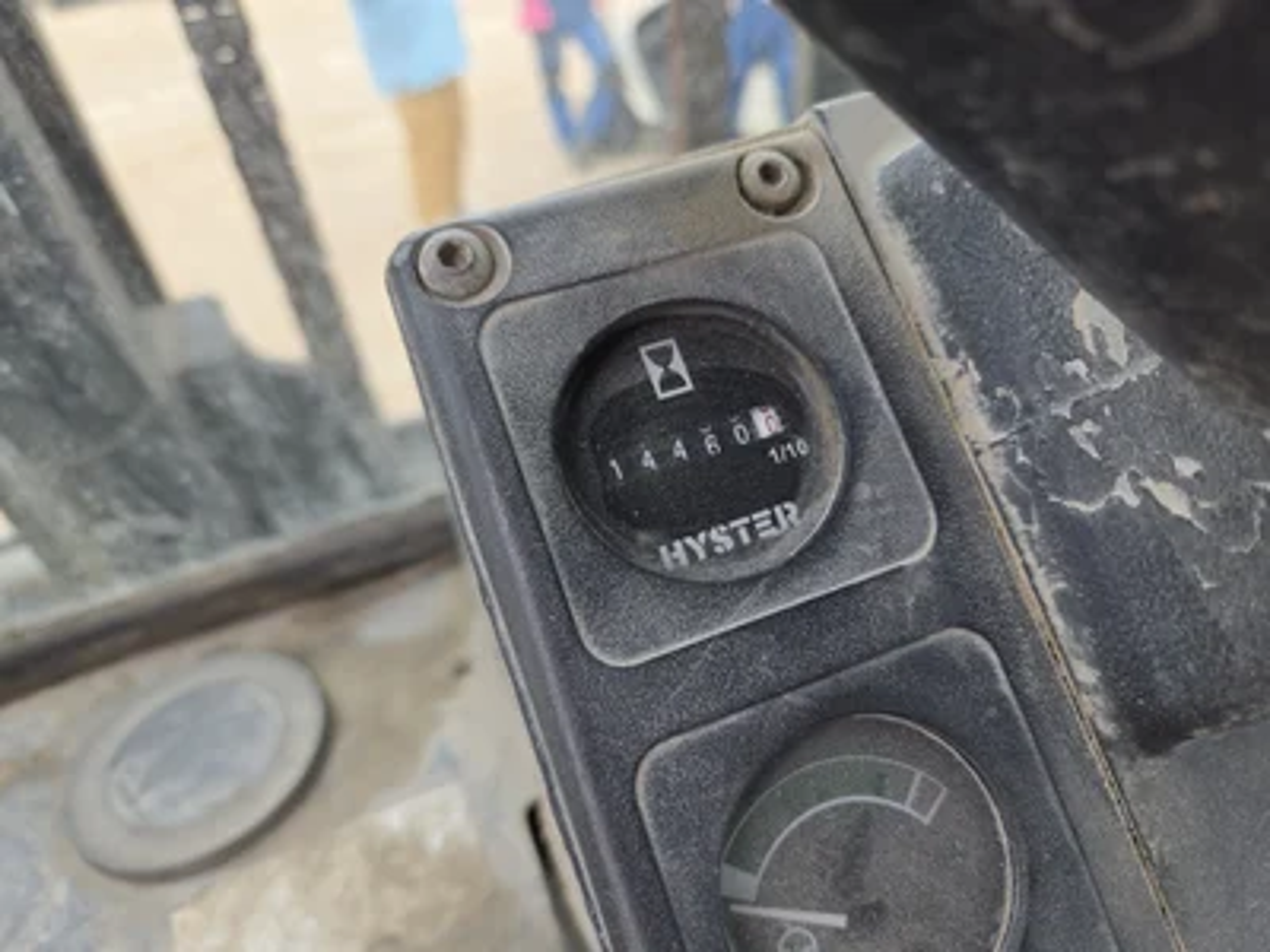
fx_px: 844
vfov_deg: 58.9
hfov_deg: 73.9
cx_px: 635
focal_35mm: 23
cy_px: 476
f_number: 1.8
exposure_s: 1/249
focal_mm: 5.4
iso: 25
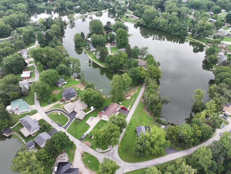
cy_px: 87
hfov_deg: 71.6
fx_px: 160
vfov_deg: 56.8
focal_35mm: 24
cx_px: 116
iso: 100
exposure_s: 1/100
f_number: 2.8
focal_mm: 12.29
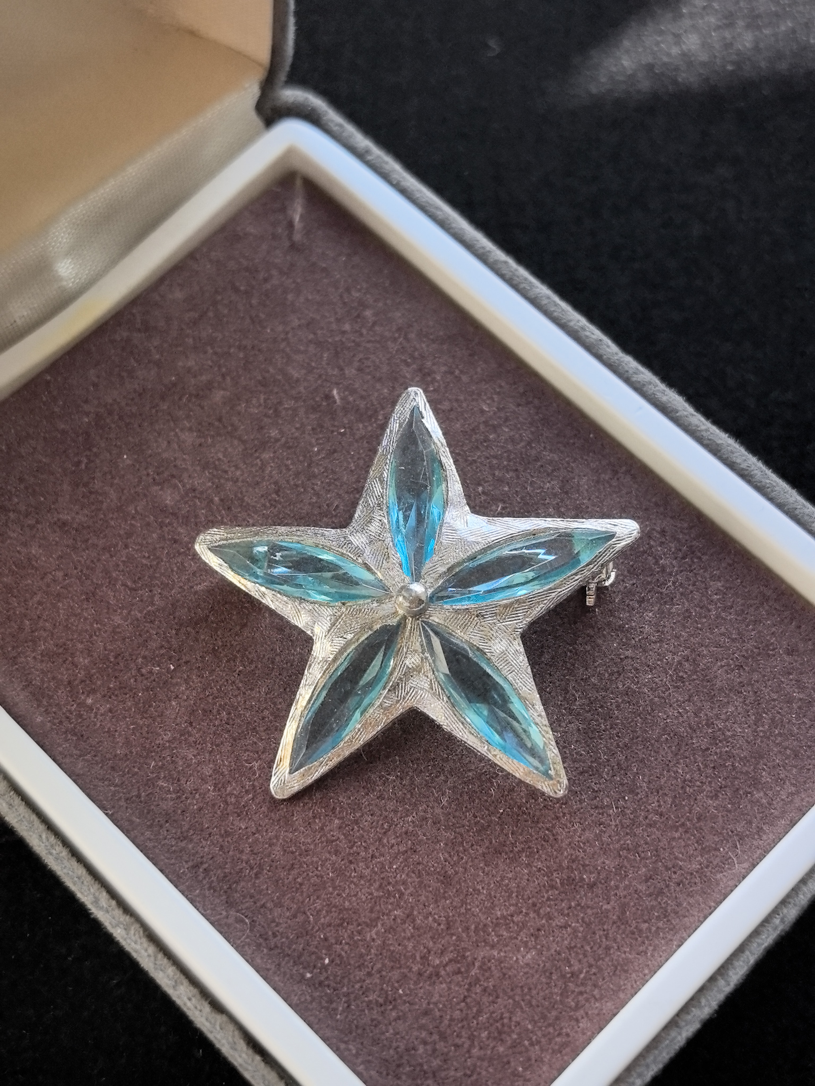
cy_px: 543
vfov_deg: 41.2
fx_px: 1444
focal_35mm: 46
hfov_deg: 31.5
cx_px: 408
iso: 50
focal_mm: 6.98
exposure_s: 1/351
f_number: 2
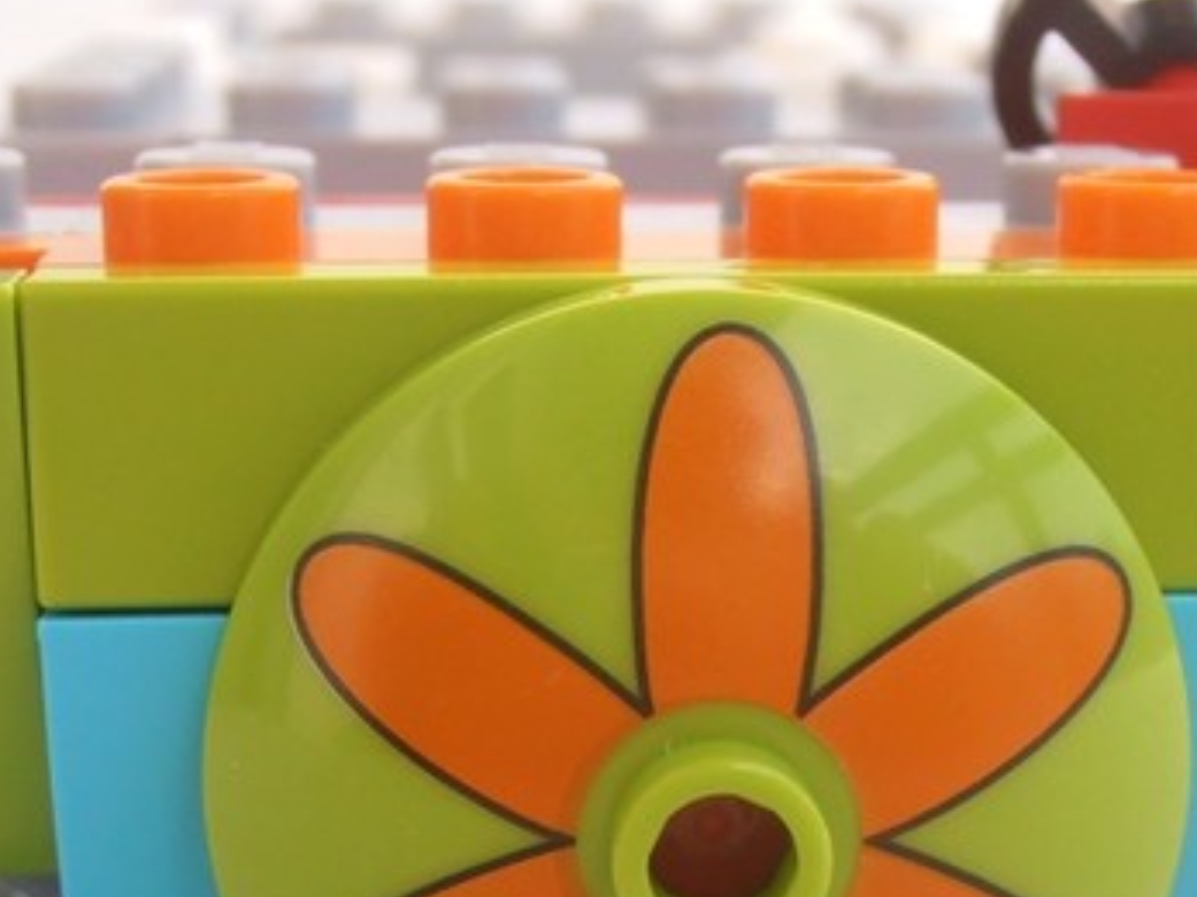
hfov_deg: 20.4
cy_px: 871
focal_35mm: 96
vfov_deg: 15.2
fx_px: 3318
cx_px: 704
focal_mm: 6.61
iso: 80
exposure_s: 1/200
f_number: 3.9
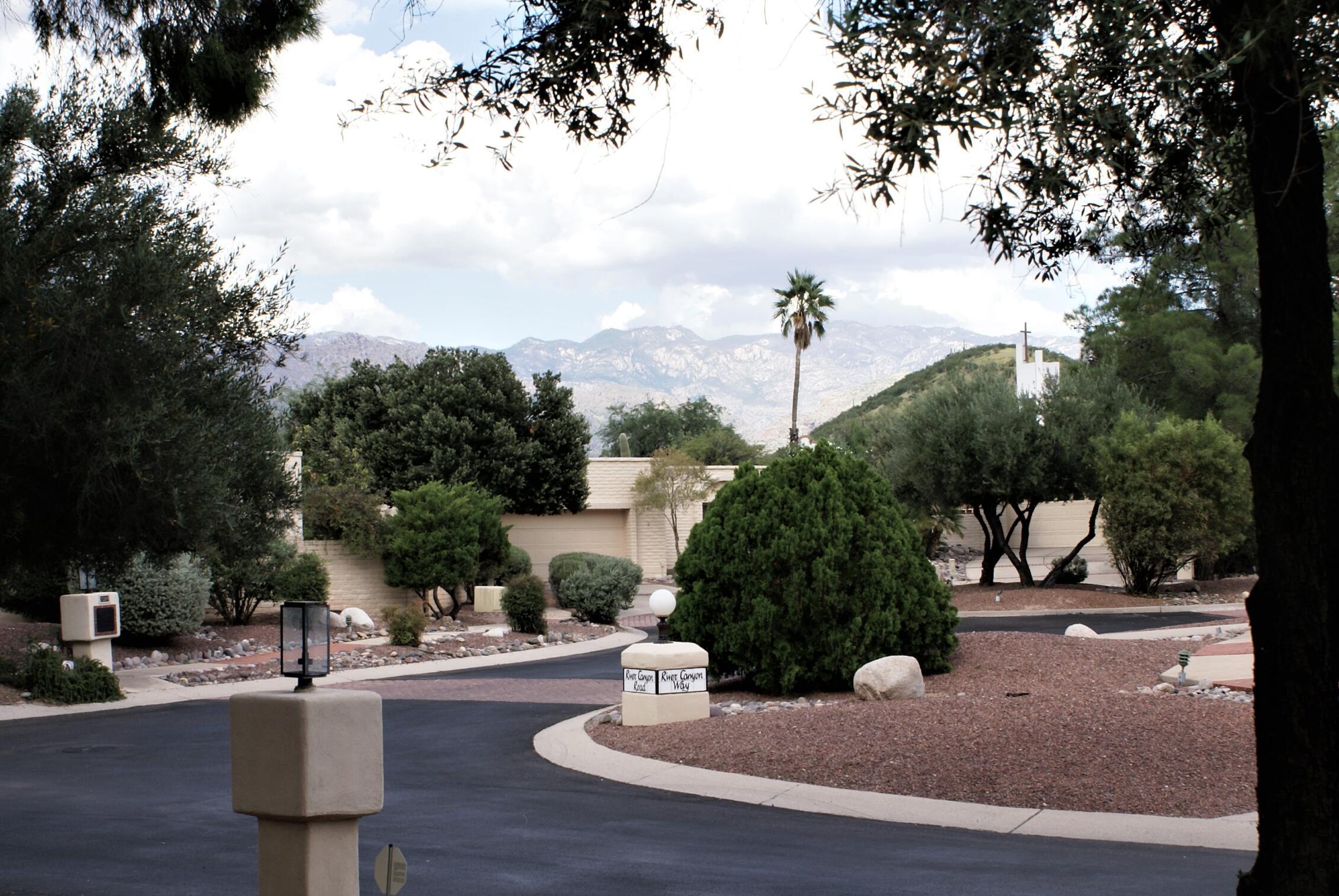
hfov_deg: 33.3
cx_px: 539
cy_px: 508
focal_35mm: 60
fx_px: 2234
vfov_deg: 22.7
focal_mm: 30
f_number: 9
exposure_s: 1/160
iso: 100
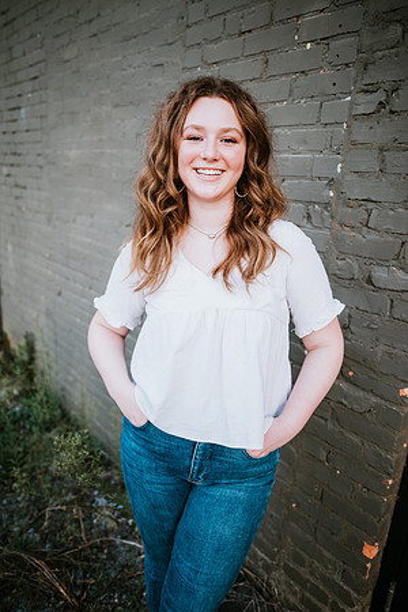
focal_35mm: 24
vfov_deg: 73.7
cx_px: 204
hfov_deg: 53.1
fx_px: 408
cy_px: 306
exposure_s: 1/400
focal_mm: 24
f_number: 2
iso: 125
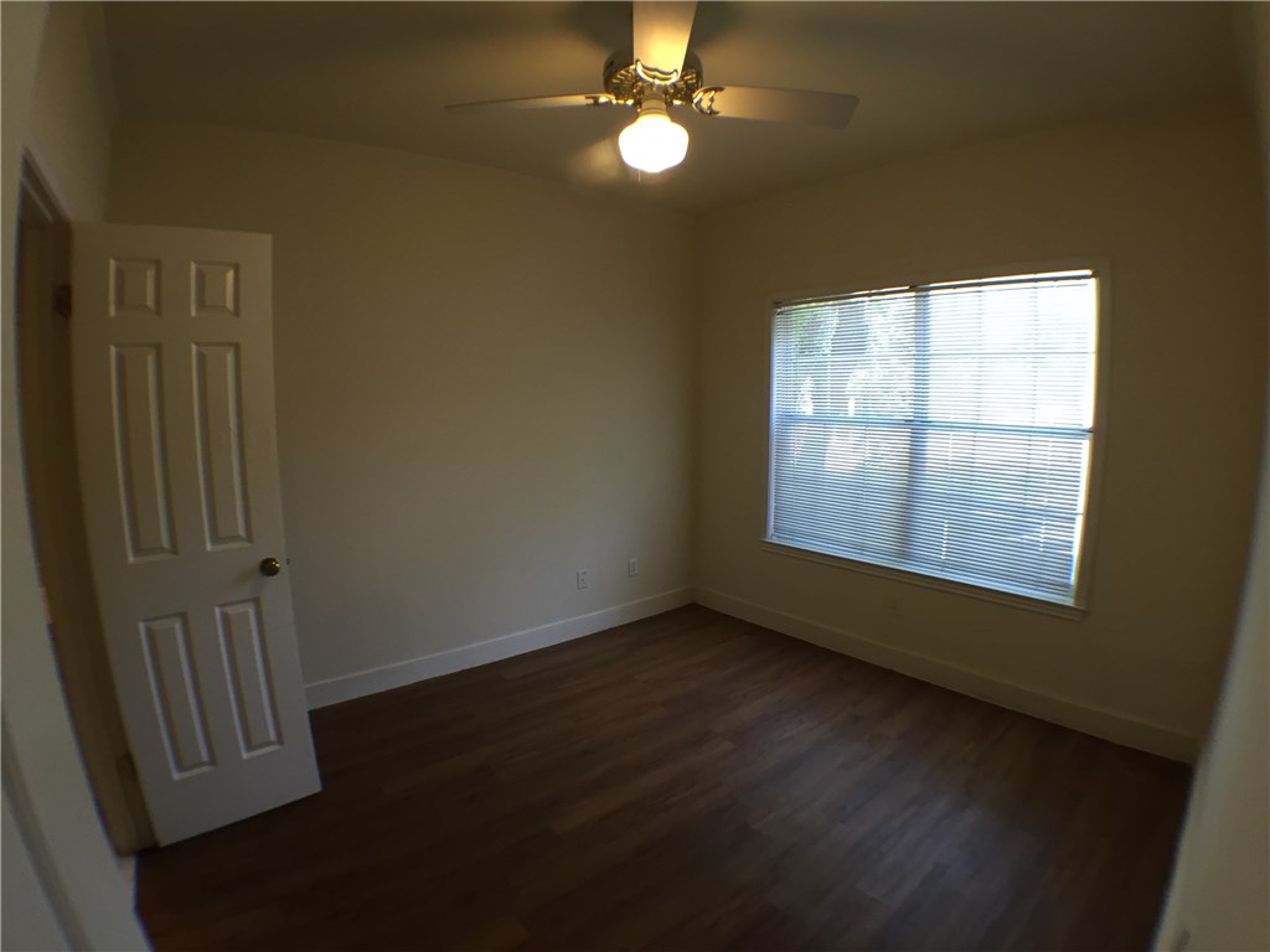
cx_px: 635
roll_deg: -0.4
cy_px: 476
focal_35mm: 29
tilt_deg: -9.5
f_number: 2.2
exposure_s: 1/30
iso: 80
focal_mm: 4.15
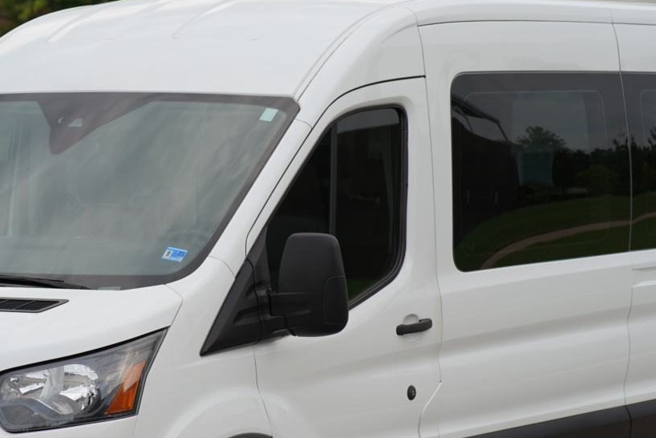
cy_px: 314
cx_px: 238
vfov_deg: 8.2
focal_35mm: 168
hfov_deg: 12.2
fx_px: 3062
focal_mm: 85
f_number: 4
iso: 125
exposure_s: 1/160
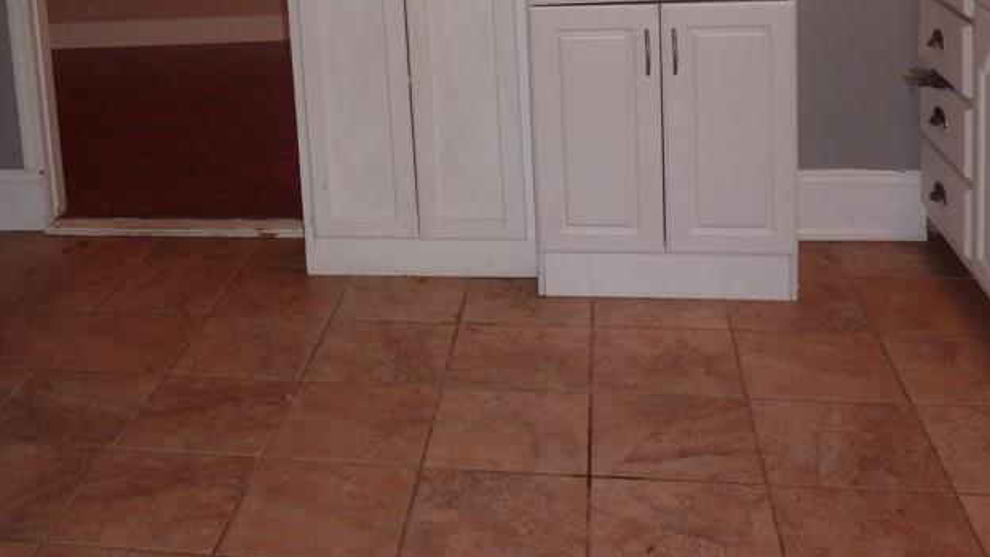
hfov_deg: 44.8
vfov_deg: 24.9
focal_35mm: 45
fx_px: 1181
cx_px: 331
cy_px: -40
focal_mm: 4.1
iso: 100
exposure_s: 1/30
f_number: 3.3
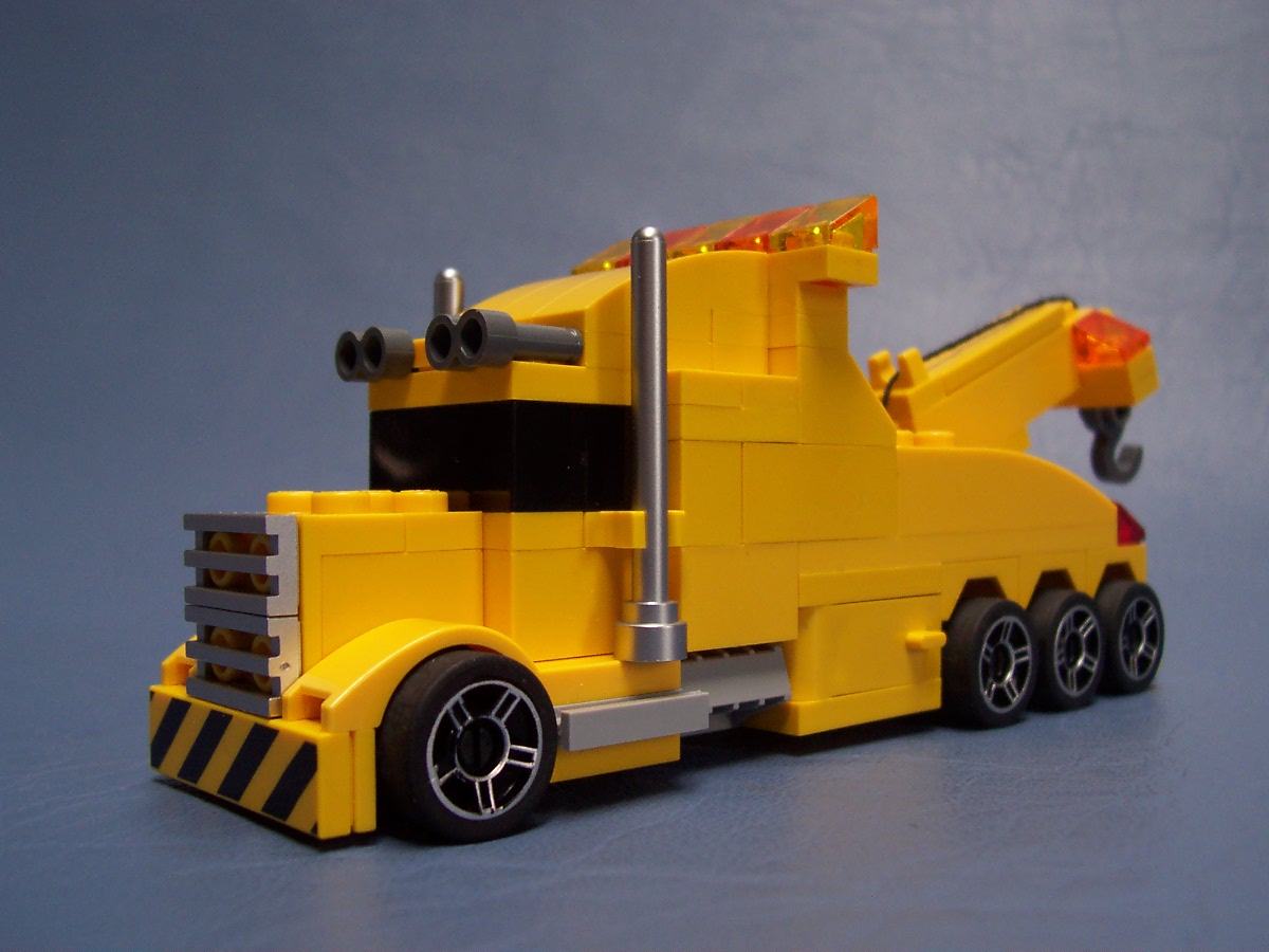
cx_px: 634
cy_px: 476
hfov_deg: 50.1
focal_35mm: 37
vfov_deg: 38.7
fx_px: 1356
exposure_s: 1/45
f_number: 2.8
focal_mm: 5.6
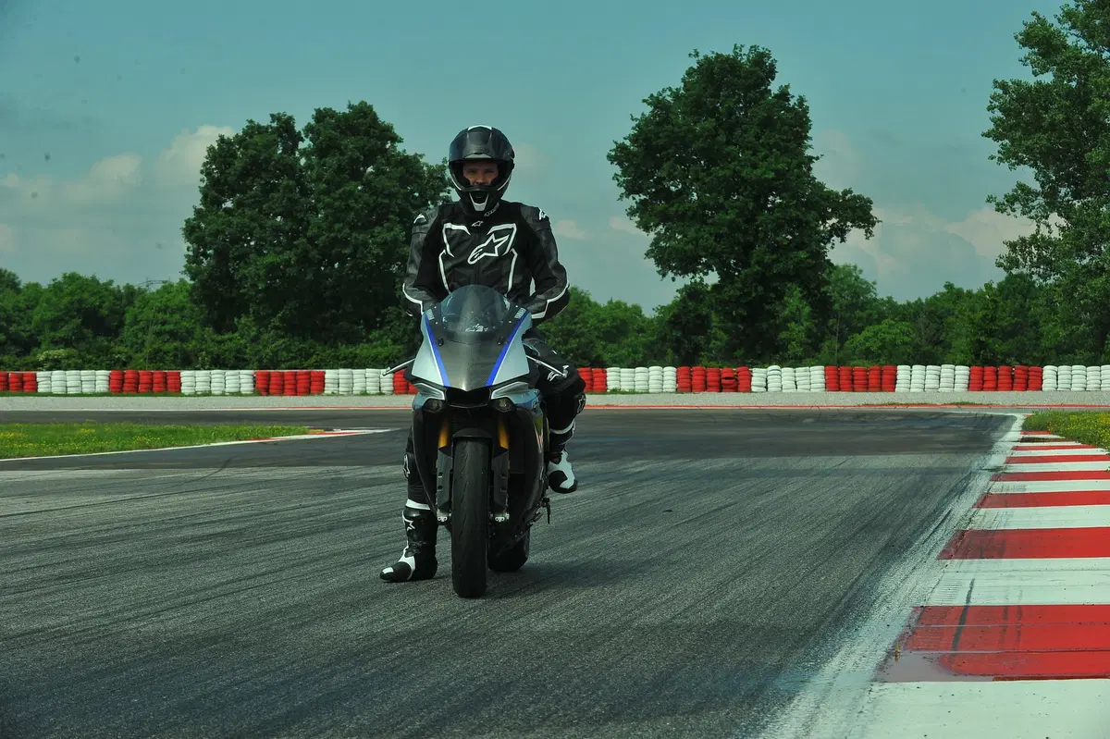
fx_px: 2928
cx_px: 555
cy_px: 370
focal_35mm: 95
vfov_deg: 14.4
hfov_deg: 21.5
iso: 320
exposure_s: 1/640
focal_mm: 95
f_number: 8
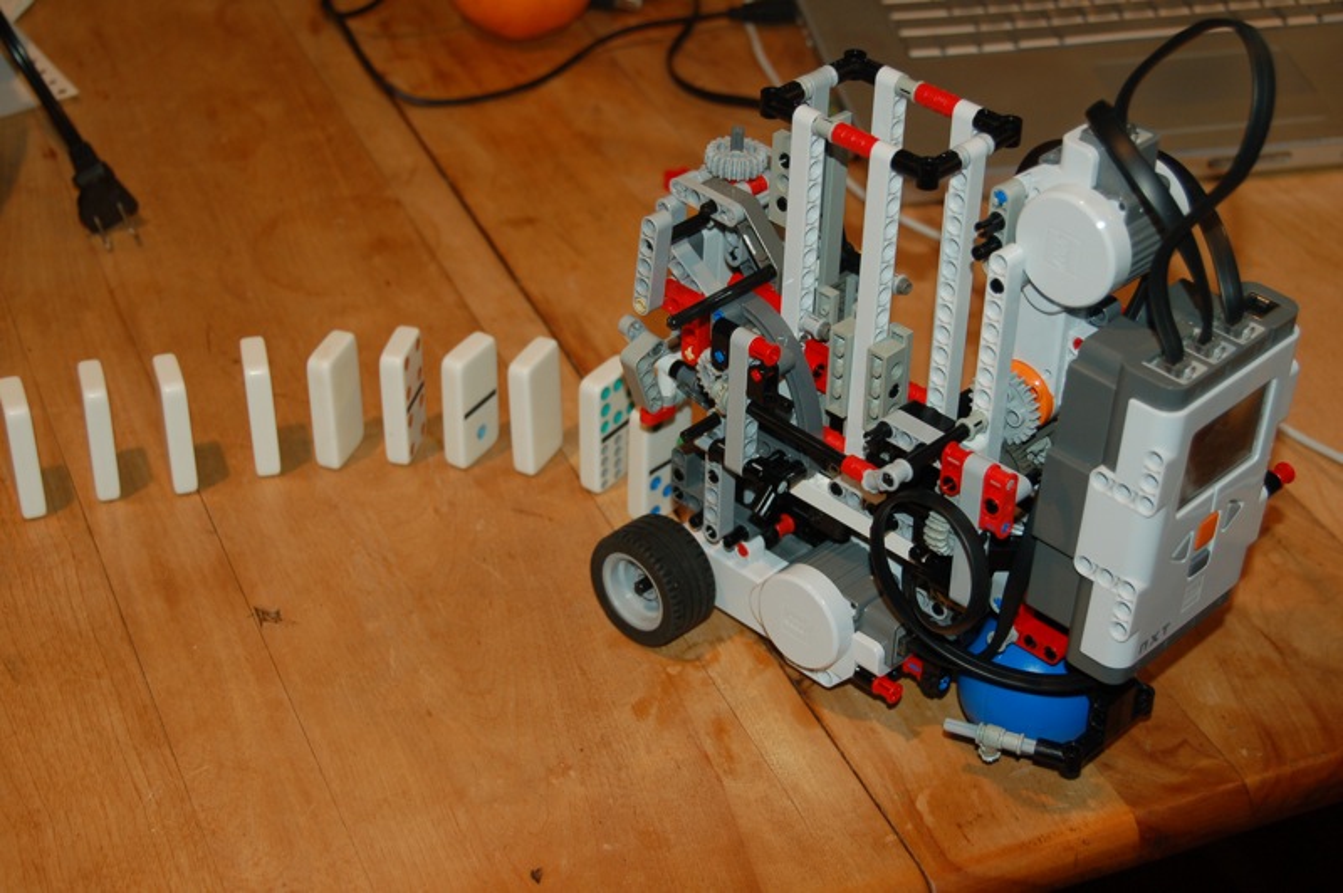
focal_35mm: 63
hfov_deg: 31.9
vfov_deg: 21.5
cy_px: 446
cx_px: 672
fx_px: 2348
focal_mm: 42
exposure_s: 1/60
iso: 400
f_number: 5.3
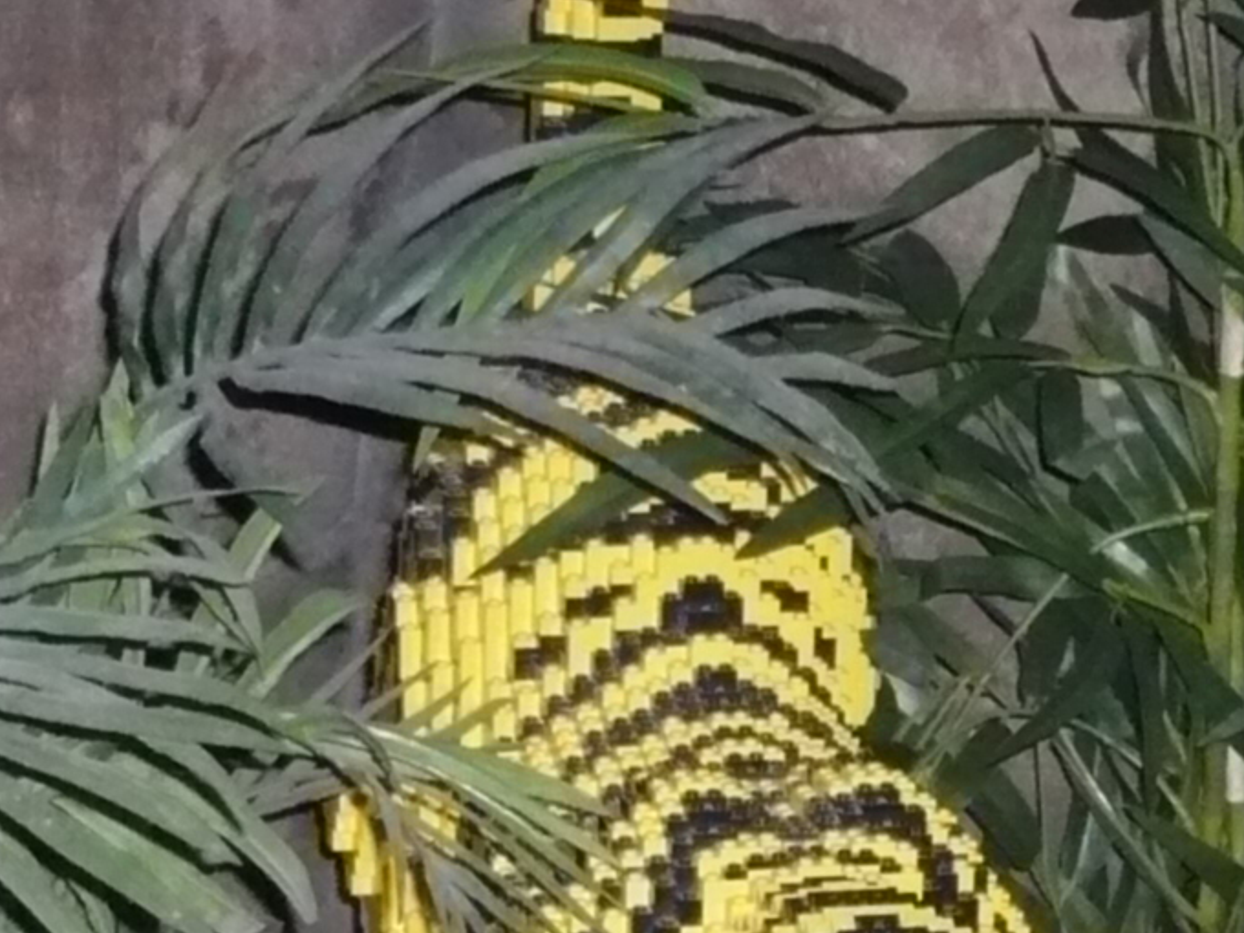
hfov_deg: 13.6
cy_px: 1401
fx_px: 5211
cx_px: 664
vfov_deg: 9.9
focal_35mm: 145
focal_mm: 5.8
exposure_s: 1/30
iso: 320
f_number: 2.8
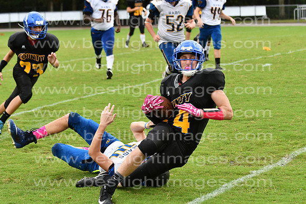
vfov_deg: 6.5
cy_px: 102
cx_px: 153
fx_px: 1785
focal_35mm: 210
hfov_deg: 9.8
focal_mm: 140
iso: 800
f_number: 3.5
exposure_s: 1/2000
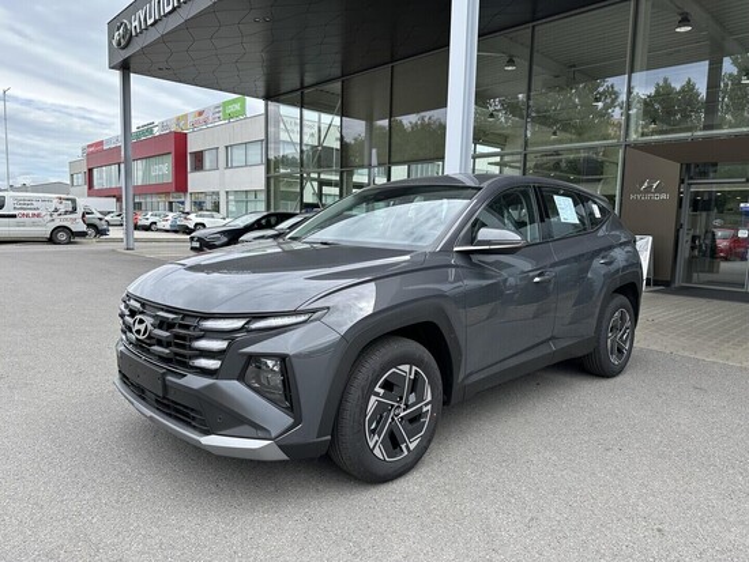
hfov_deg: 71.6
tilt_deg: -6.7
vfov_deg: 56.9
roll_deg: -1.3
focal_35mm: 24
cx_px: 374
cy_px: 281
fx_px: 520
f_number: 1.78
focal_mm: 6.86
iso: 80
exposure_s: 1/1721
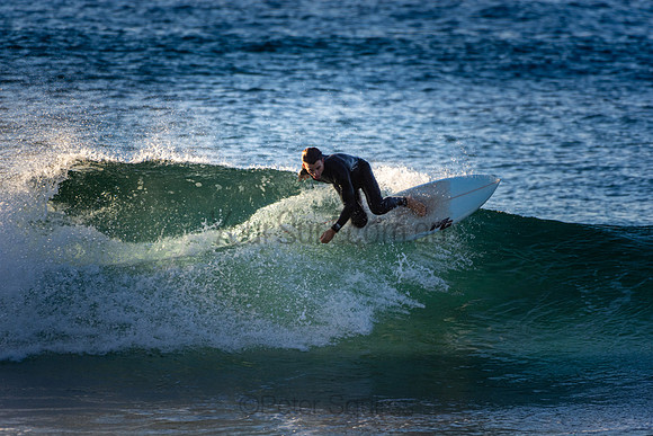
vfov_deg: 1.8
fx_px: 13607
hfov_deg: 2.7
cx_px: 326
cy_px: 218
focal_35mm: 750
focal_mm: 500
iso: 280
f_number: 5.6
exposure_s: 1/640
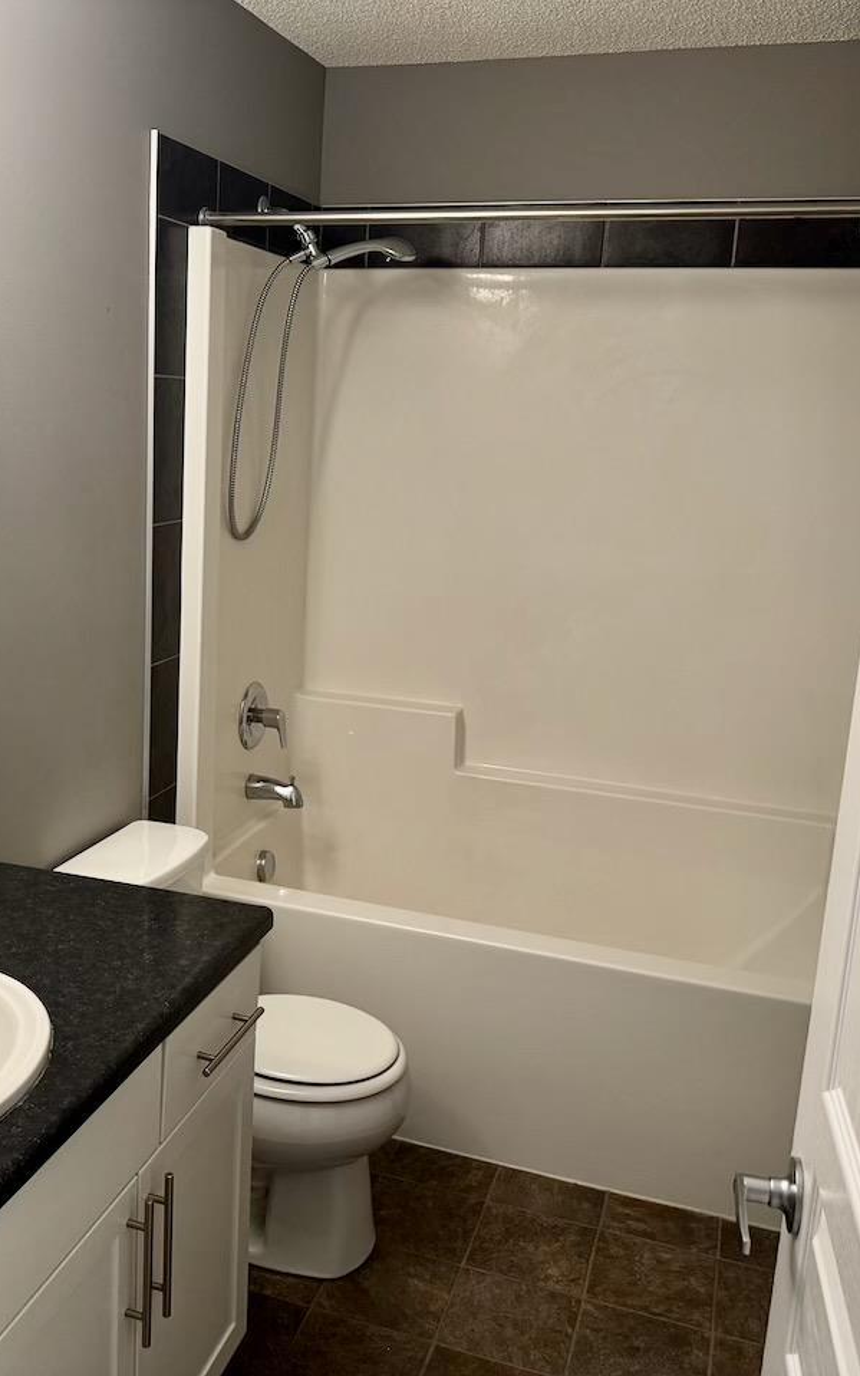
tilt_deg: -12.1
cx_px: 266
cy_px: 688
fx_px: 1275
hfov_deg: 36.8
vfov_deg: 56.7
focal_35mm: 34
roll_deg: -2.9
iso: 200
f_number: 1.78
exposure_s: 1/60
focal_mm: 6.76
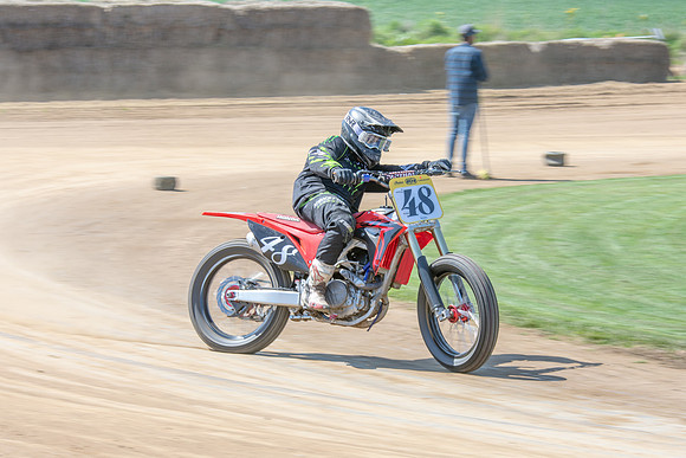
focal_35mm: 185
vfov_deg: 7.4
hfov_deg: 11.1
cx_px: 395
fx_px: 3528
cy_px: 260
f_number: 8
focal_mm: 105
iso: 200
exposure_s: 1/160
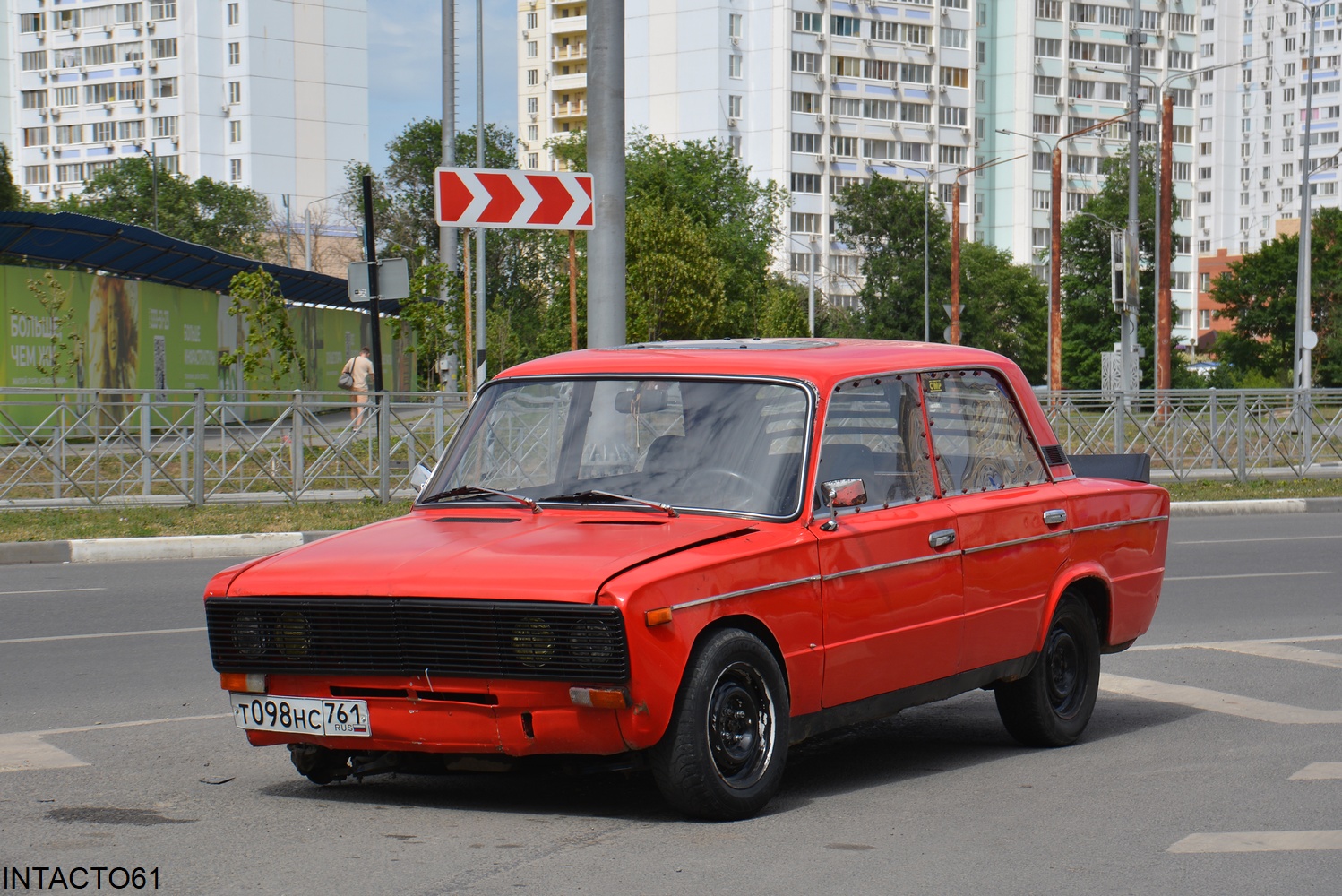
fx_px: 3468
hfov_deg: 21.9
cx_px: 671
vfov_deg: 14.7
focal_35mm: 93
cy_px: 448
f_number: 8
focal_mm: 62
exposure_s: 1/250
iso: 100
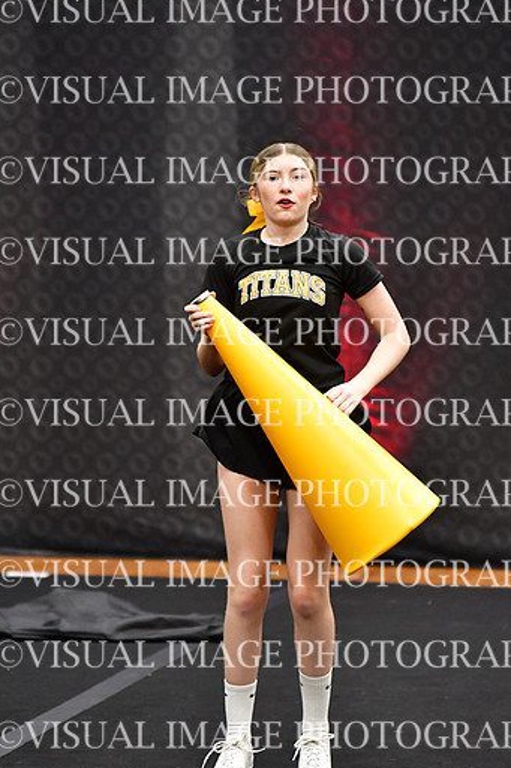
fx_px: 7243
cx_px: 284
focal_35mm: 340
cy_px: 372
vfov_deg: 6.1
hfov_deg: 4.0
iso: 5000
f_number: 3.2
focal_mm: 200
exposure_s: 1/500
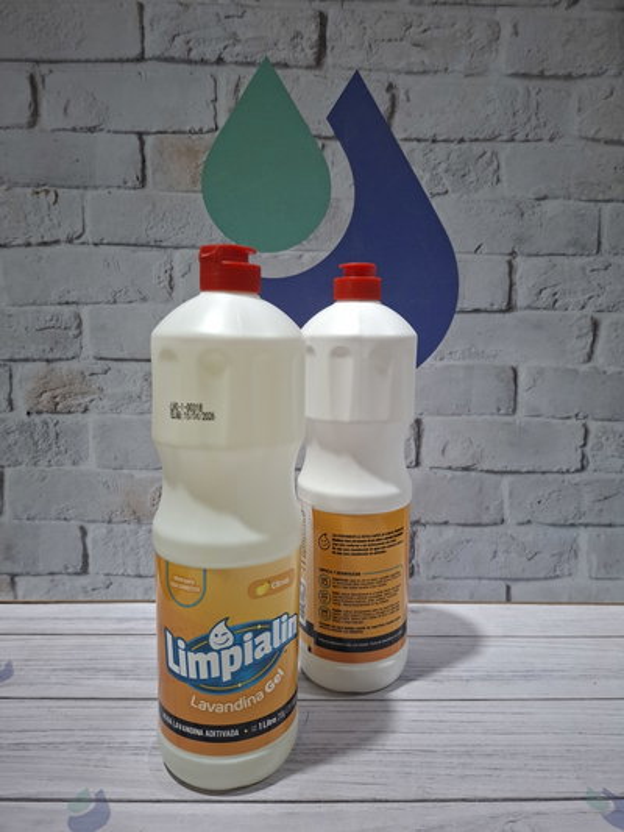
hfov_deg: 58.9
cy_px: 416
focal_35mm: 23
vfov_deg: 73.9
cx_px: 312
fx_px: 553
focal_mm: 5.54
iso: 320
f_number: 1.8
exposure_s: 1/33
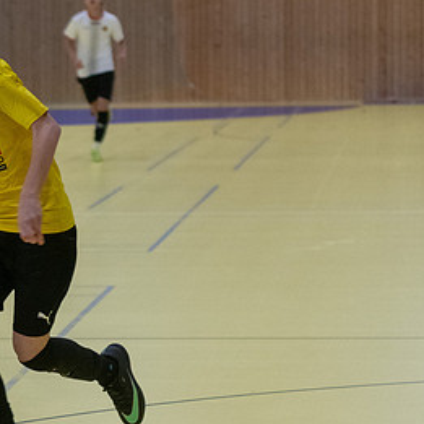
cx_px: -36
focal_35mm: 198
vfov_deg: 8.8
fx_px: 2744
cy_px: 261
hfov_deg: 8.8
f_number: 3.2
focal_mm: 70
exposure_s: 1/640
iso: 2800
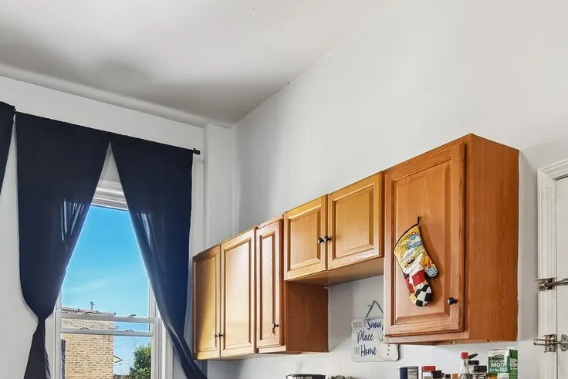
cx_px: 256
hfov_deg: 57.1
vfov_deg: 35.3
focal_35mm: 33
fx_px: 521
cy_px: 398
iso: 400
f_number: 8
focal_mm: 10
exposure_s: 1/25
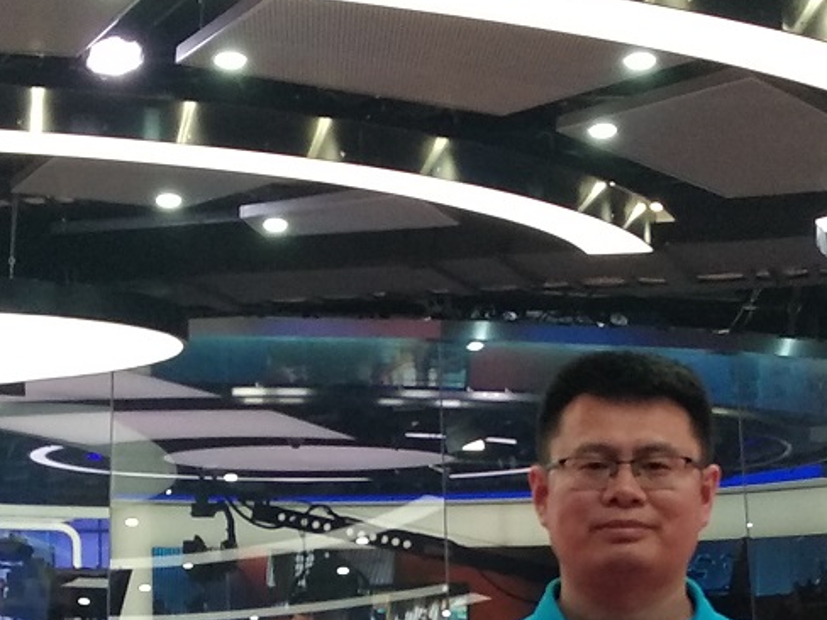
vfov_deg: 17.9
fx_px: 1911
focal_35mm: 80
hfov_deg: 24.4
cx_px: 419
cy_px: 658
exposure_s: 1/33
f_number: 2.2
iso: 500
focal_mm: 3.81
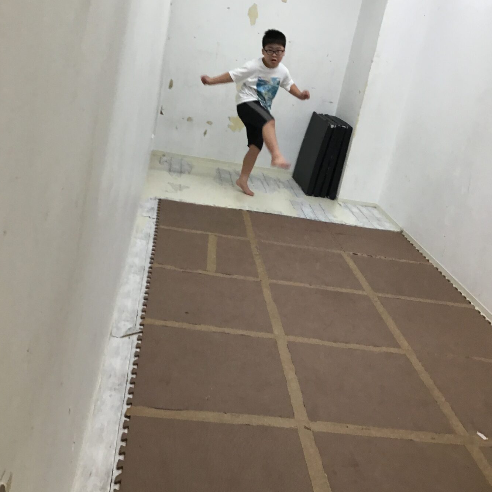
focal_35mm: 37
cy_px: 224
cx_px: 246
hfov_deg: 44.9
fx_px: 595
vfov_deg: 44.9
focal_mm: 3.3
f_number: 2.4
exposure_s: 1/30
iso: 40
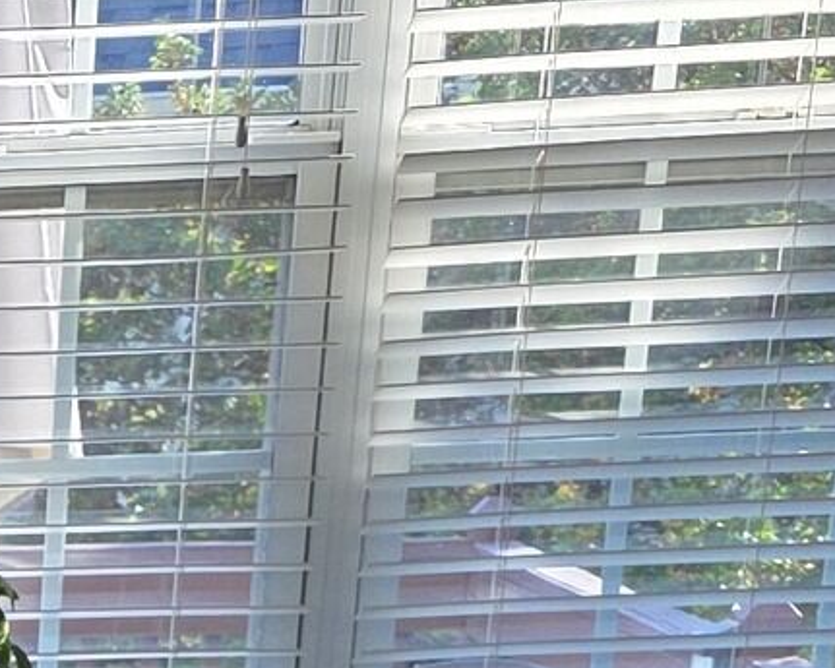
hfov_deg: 10.8
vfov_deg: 8.5
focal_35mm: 160
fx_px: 3955
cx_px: -928
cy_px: 1789
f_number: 1.7
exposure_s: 1/359
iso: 50
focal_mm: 6.3
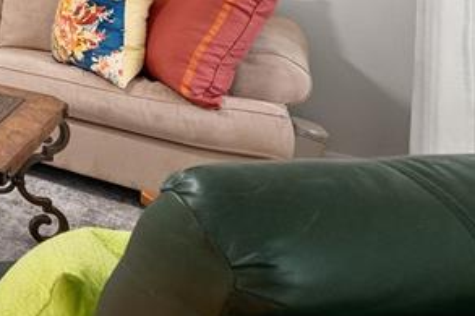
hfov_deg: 23.5
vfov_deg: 23.4
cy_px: -123
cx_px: -349
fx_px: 646
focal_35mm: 49
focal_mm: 14
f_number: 8
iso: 400
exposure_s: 1/10
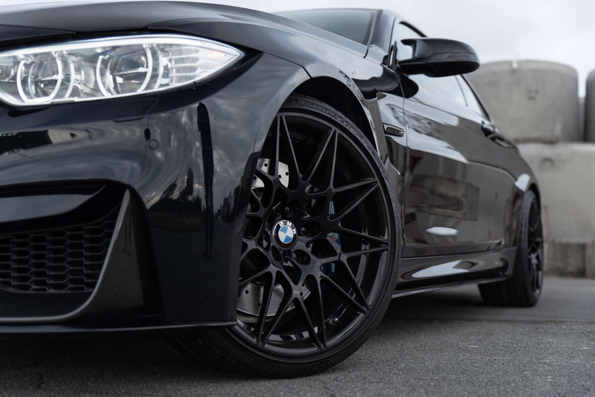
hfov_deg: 41.9
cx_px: 292
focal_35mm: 47
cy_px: 200
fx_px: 777
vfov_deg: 28.7
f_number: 2.8
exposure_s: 1/160
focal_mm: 46
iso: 100
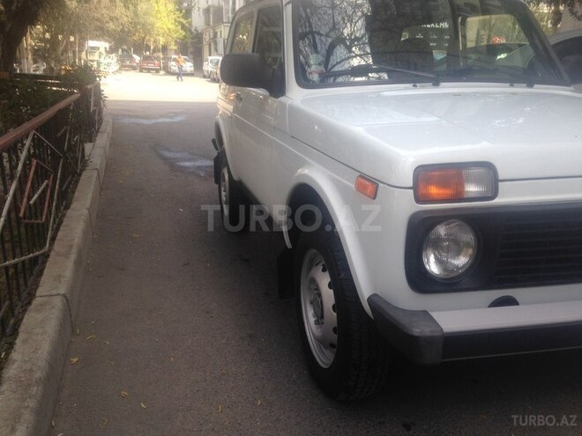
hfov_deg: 55.4
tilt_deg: -14.7
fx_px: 555
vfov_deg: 42.9
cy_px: 218
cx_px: 291
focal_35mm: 33
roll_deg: -2.6
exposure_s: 1/228
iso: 50
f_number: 2.4
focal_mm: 4.12
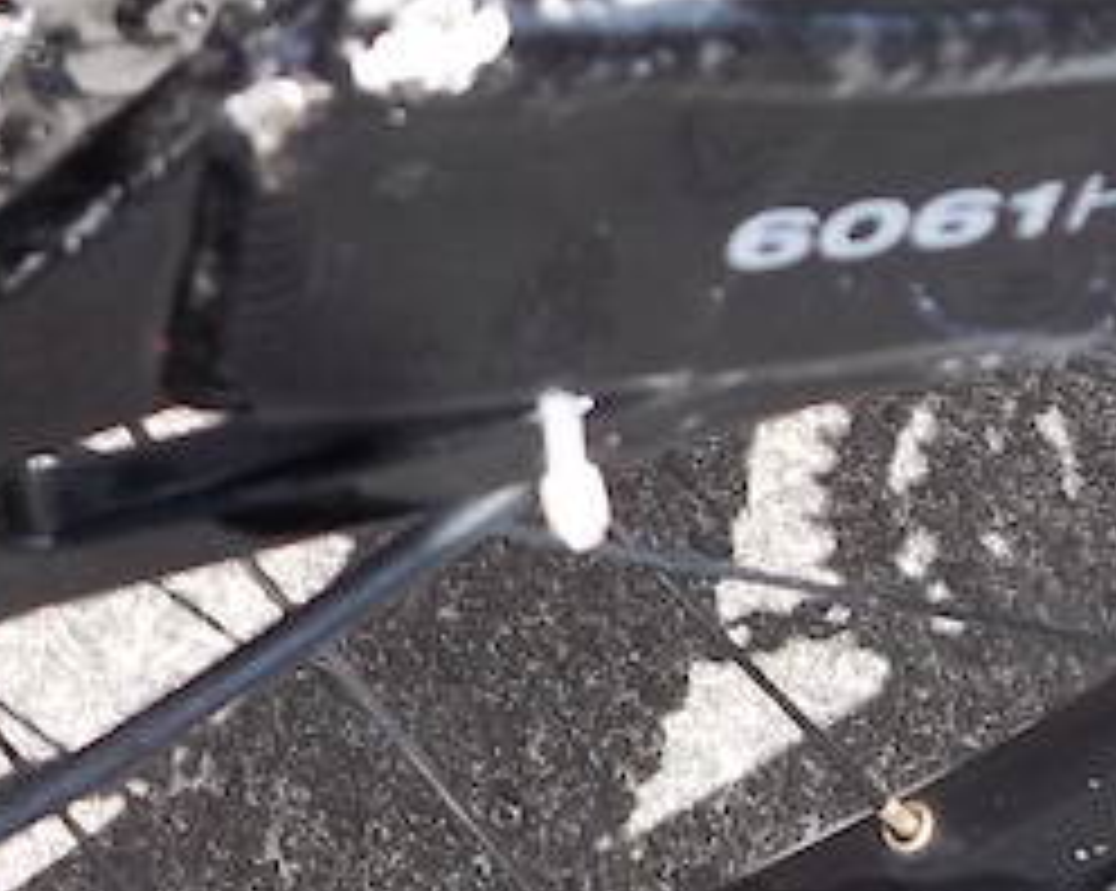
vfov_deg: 11.9
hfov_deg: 14.5
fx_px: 4257
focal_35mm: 129
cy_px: 495
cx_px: -207
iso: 80
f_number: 2.9
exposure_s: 1/500
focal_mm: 5.7
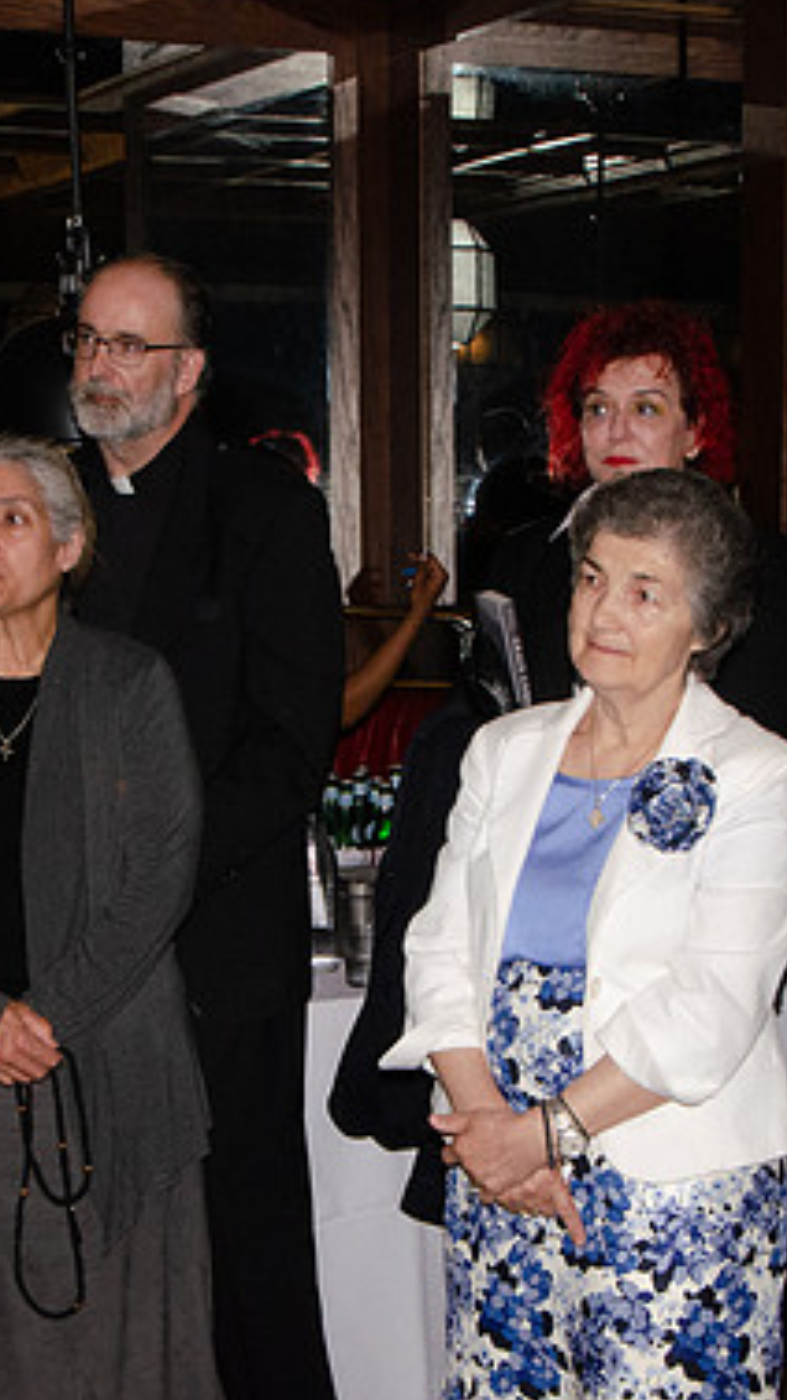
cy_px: 691
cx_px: 342
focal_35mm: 70
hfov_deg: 17.2
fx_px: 2598
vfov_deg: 30.2
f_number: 16
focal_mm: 29
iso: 2500
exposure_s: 1/250
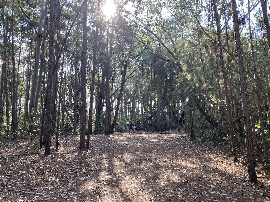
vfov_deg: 53.1
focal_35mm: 26
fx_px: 203
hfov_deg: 67.3
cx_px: 135
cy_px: 101
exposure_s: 1/122
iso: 32
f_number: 1.8
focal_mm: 4.25
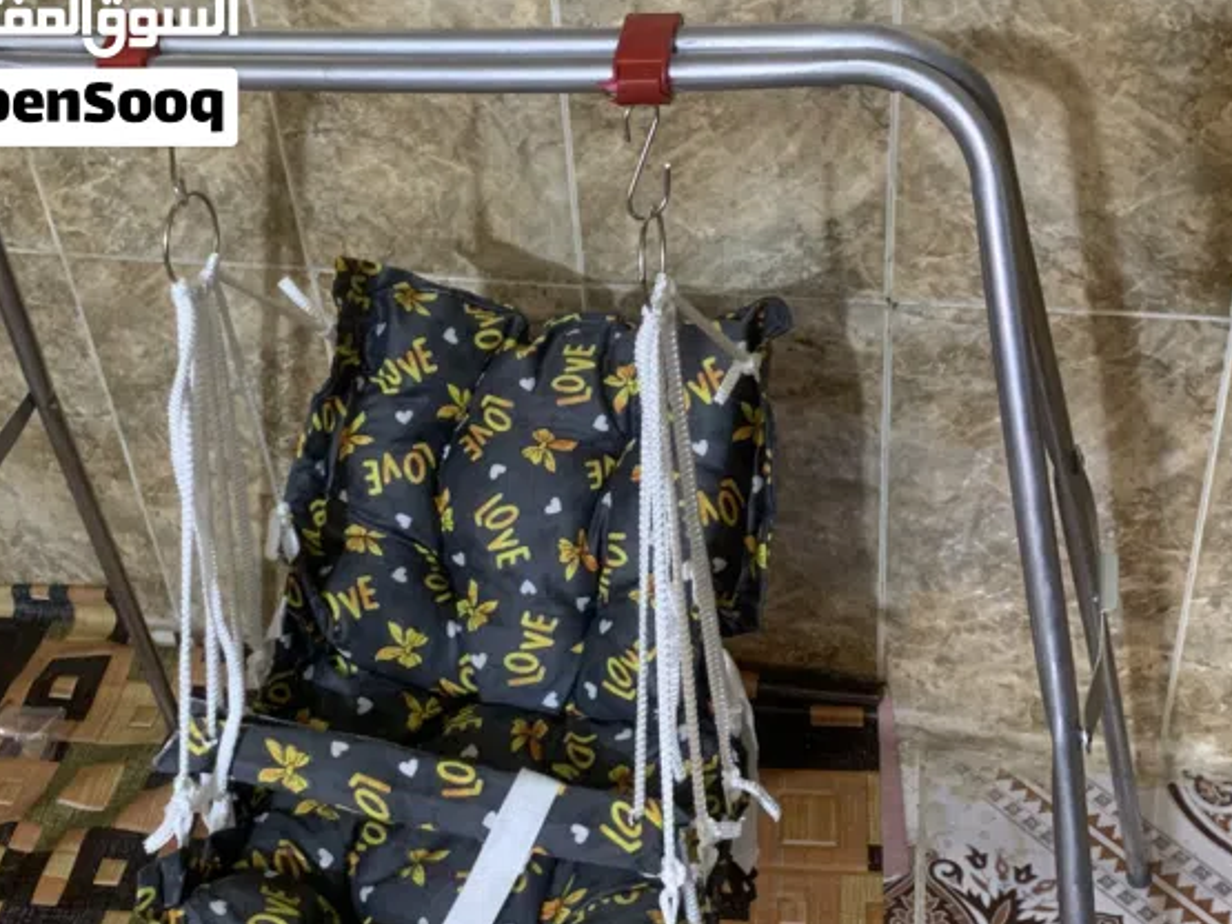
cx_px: 573
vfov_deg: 46.8
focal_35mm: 30
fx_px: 1067
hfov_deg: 59.9
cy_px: 466
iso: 400
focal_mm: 4.25
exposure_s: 1/37
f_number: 1.8
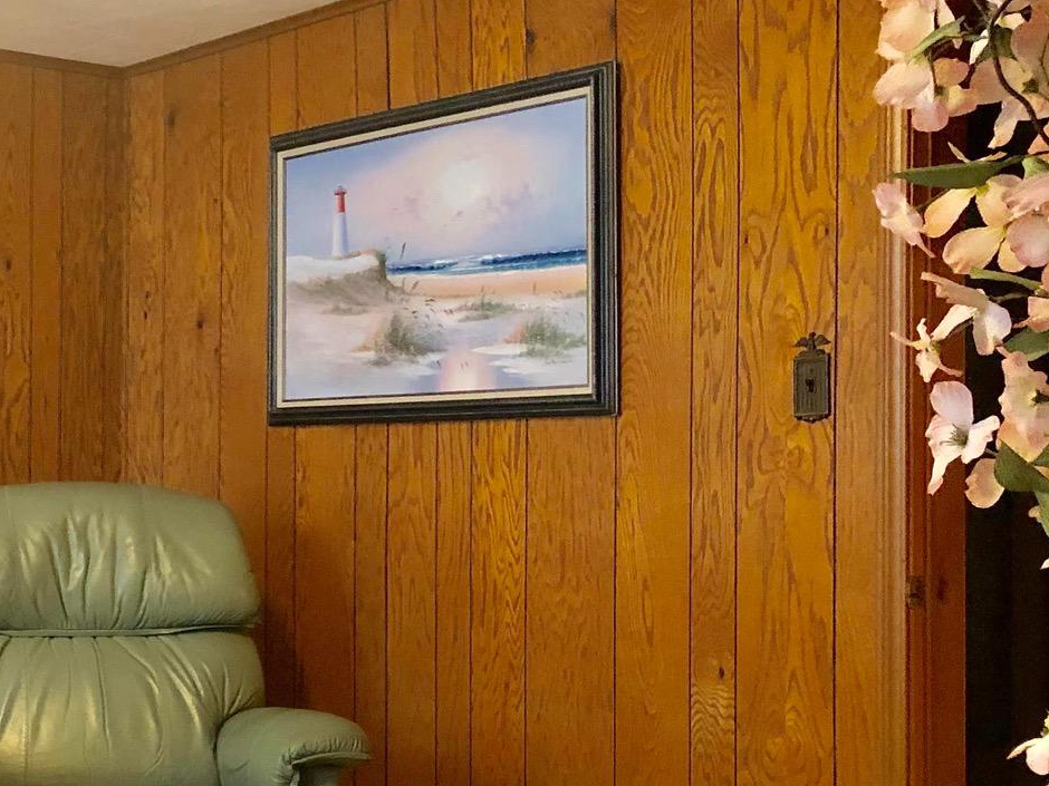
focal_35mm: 61
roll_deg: -0.1
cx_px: -78
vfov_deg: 24.0
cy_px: 492
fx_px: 1849
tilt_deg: -2.0
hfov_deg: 29.0
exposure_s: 1/15
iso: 100
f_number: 1.8
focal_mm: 3.99
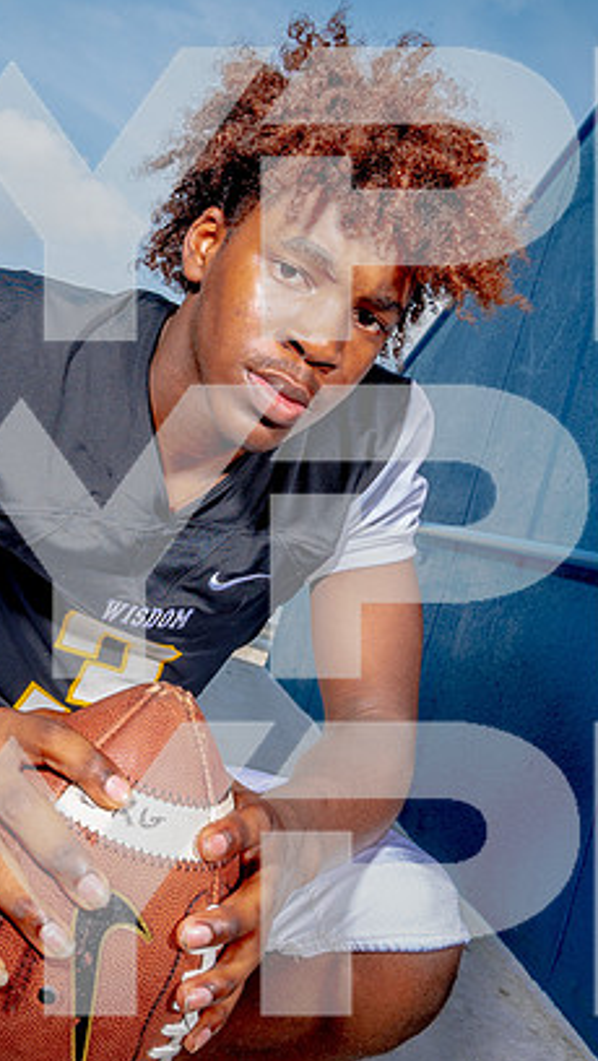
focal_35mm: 40
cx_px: 161
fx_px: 1126
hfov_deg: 29.4
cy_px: 508
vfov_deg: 50.4
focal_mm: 24
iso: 100
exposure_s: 1/125
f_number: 9.5
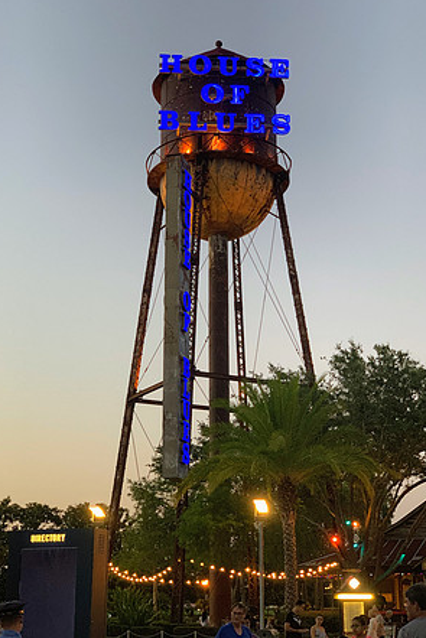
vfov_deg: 36.2
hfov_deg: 24.6
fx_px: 975
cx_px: 212
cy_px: 316
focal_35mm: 55
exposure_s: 1/60
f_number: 2.4
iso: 200
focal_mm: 6
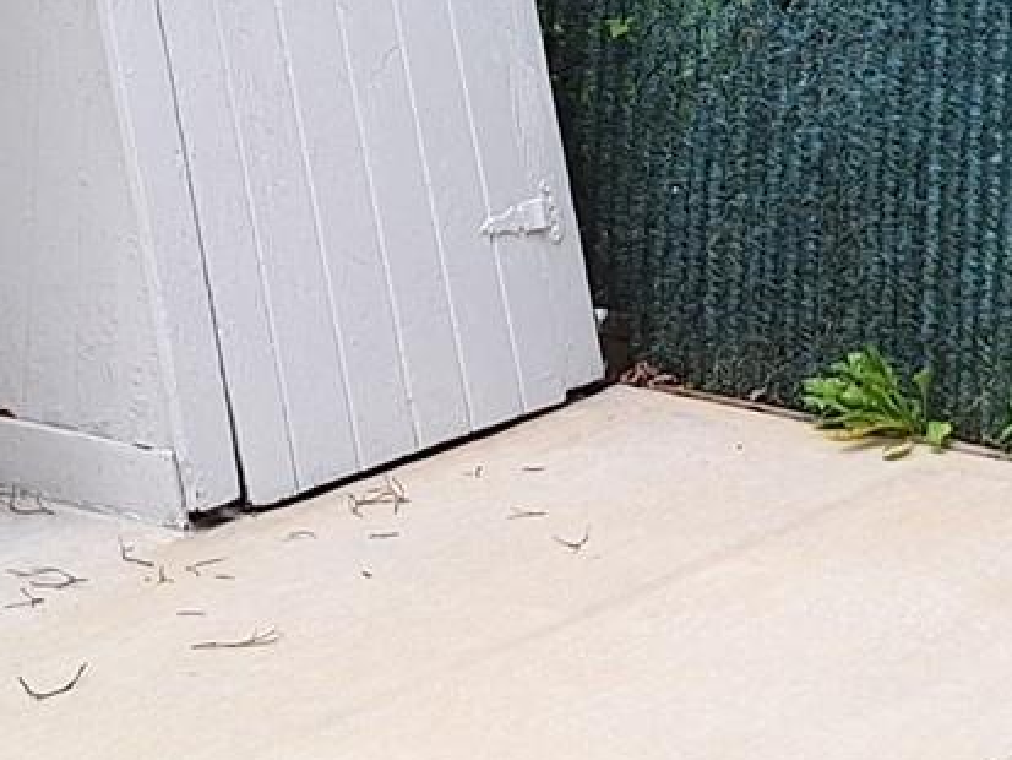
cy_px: -324
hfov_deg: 16.8
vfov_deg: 12.5
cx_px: 1098
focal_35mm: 114
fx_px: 3334
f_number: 1.8
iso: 40
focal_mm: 5.54
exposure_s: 1/996
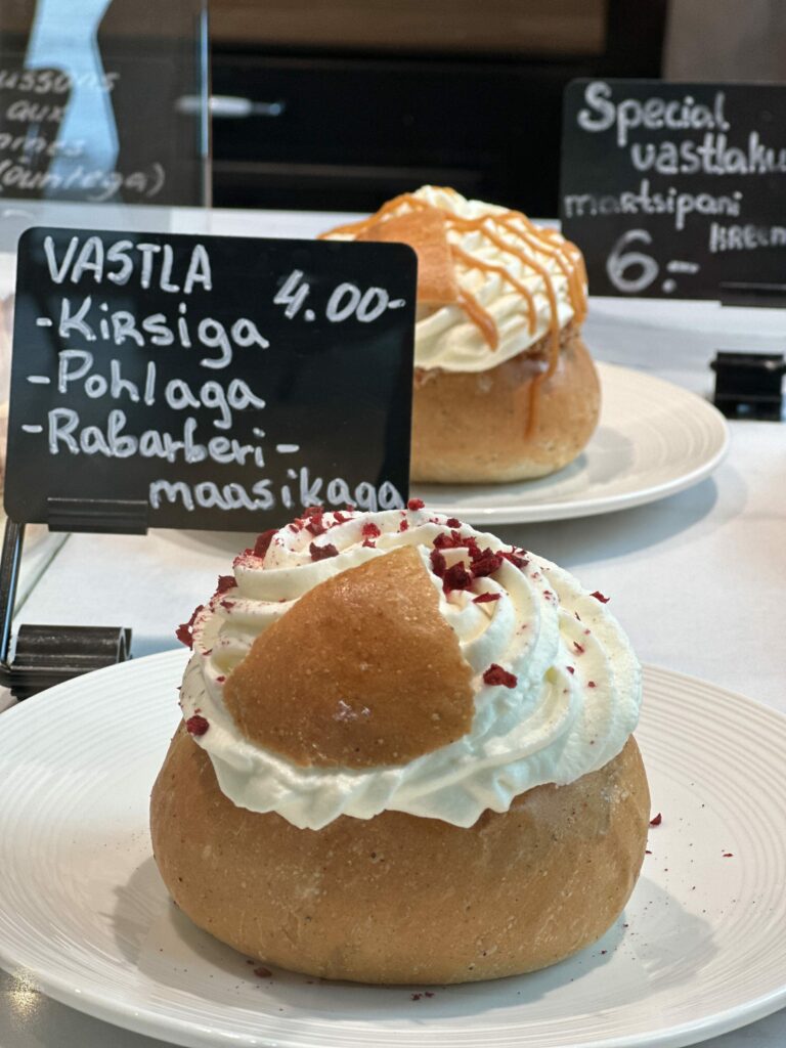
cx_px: 393
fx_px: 2331
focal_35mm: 77
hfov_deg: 19.1
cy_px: 524
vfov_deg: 25.3
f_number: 2.8
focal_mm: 9
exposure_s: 1/50
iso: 125
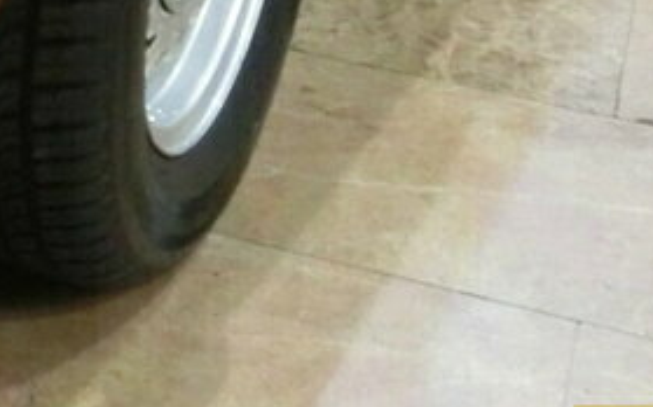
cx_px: -456
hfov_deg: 13.9
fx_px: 2437
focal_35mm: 137
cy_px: -487
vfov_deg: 8.9
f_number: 3.5
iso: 800
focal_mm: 5.36
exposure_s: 1/15
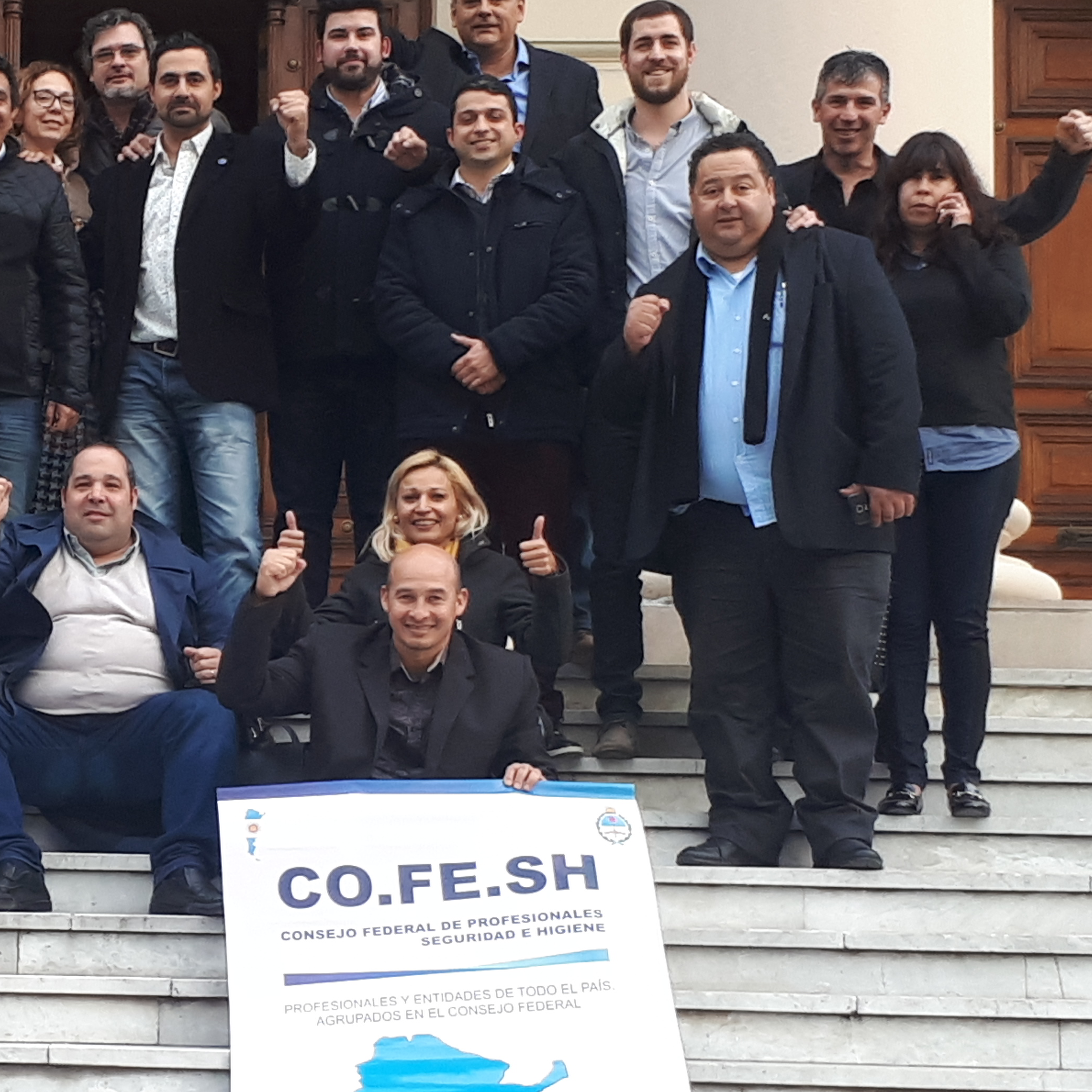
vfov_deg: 32.2
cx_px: 62
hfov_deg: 30.4
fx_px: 1892
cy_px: 568
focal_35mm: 53
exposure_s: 1/100
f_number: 1.9
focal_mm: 3.6
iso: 64
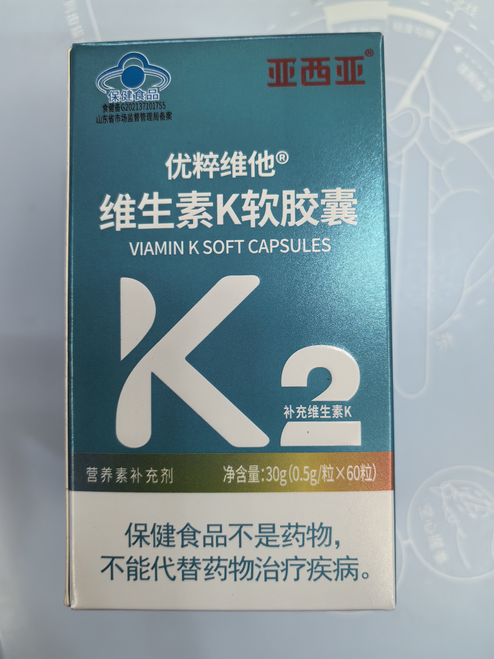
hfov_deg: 51.4
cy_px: 330
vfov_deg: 65.3
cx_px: 247
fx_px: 514
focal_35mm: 27
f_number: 2
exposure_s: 1/100
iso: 320
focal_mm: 5.72
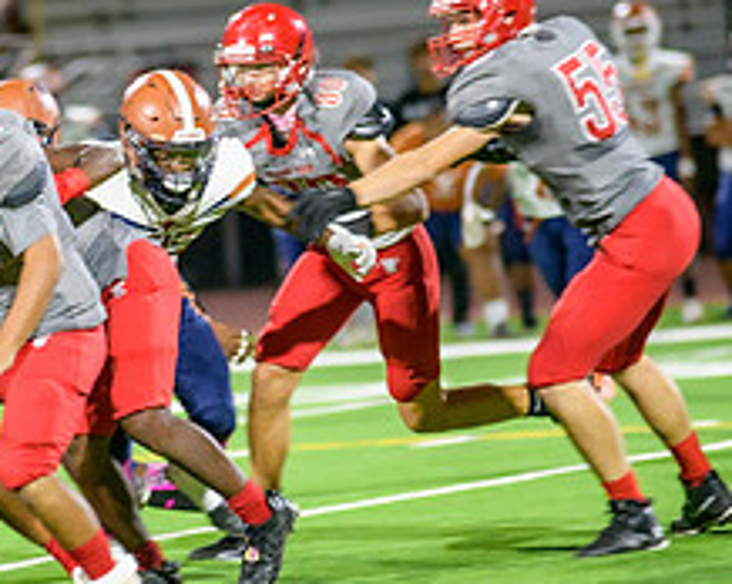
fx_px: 10822
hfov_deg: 3.9
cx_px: 94
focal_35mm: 500
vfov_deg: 3.1
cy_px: 280
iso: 1600
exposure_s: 1/250
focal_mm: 200
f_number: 2.8
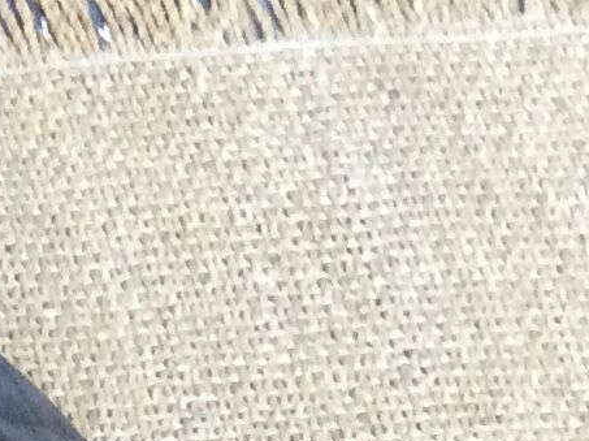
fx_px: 3111
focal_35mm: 183
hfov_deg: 9.6
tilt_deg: -59.4
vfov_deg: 7.6
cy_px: 1030
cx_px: -845
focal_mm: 3.3
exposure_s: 1/25
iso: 200
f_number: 2.4
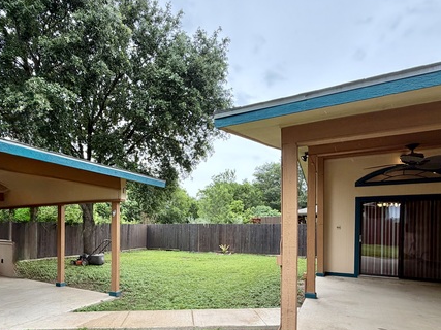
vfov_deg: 61.4
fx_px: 267
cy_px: 228
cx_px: 183
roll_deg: -0.2
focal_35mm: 21
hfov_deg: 78.3
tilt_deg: +0.4
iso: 40
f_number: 2.2
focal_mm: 2.22
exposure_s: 1/235
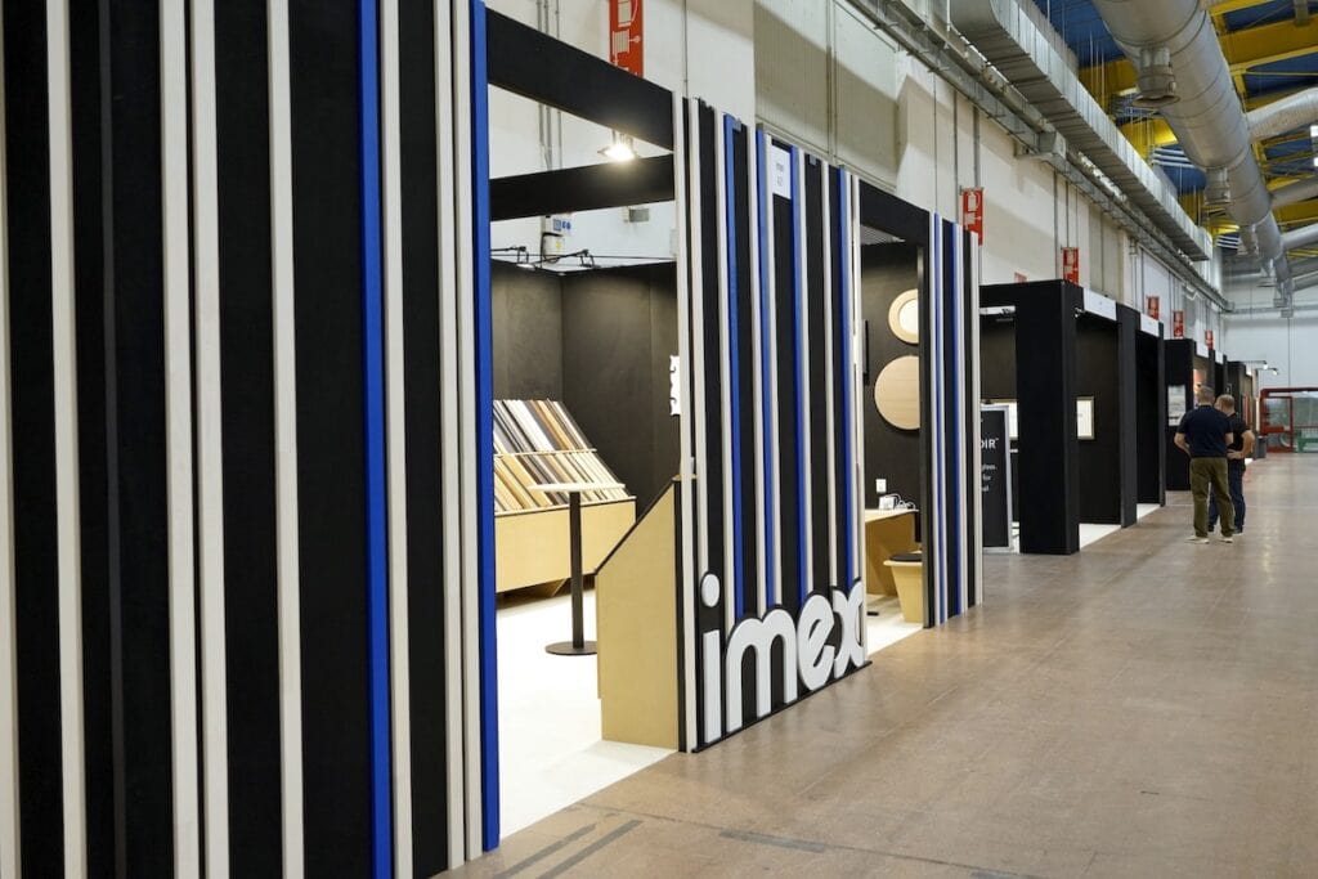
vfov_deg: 37.9
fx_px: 1281
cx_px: 659
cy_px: 440
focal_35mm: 35
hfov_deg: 54.4
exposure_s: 1/160
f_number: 3.5
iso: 1600
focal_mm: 35
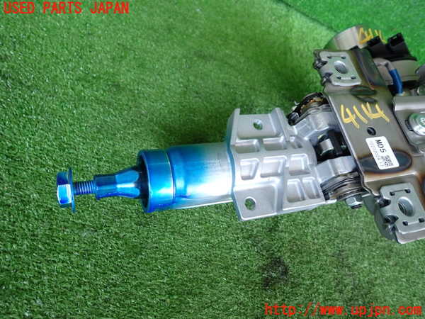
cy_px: 160
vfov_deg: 54.9
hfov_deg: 69.4
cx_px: 212
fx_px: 307
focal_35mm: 25
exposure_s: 1/80
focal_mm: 4.5
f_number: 2
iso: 200
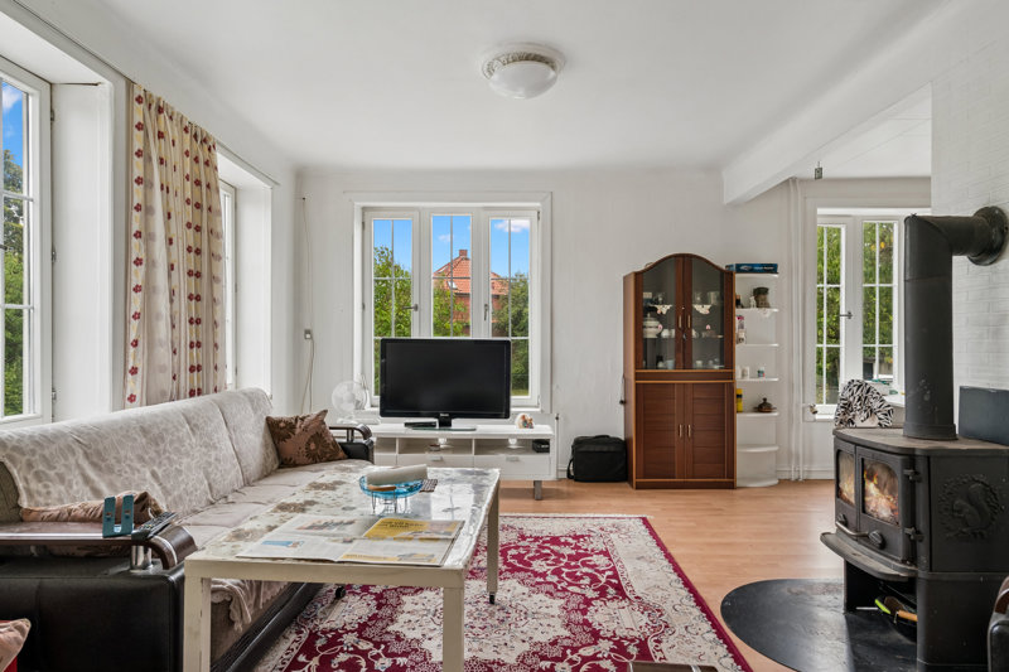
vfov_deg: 59.5
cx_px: 504
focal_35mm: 21
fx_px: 588
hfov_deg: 81.2
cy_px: 336
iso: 800
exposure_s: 1/40
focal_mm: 21
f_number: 7.1
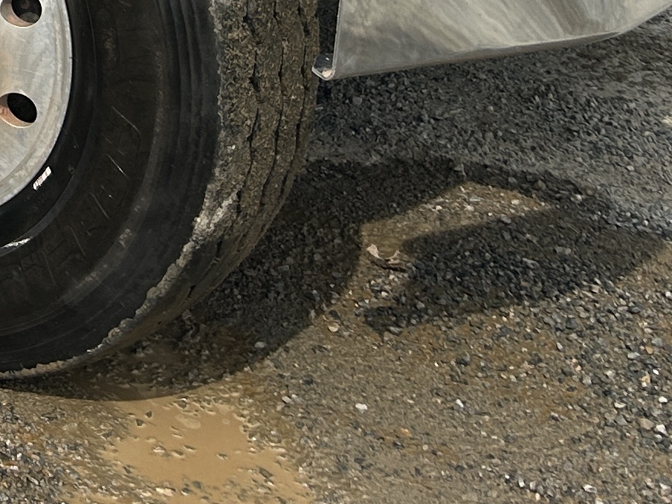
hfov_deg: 15.1
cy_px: -592
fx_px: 2252
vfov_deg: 11.2
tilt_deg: -4.4
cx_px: -470
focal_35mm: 116
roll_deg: -1.4
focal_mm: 5.7
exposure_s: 1/3704
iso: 50
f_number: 1.5
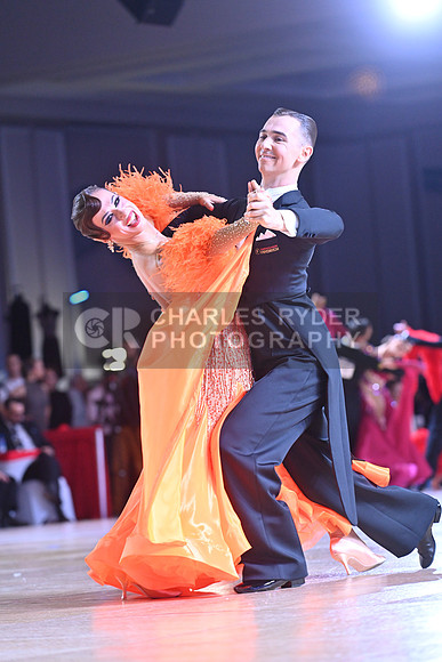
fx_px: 3129
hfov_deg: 8.1
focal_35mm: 170
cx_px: 221
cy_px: 331
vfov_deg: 12.1
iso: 2500
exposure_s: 1/400
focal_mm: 170
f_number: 5
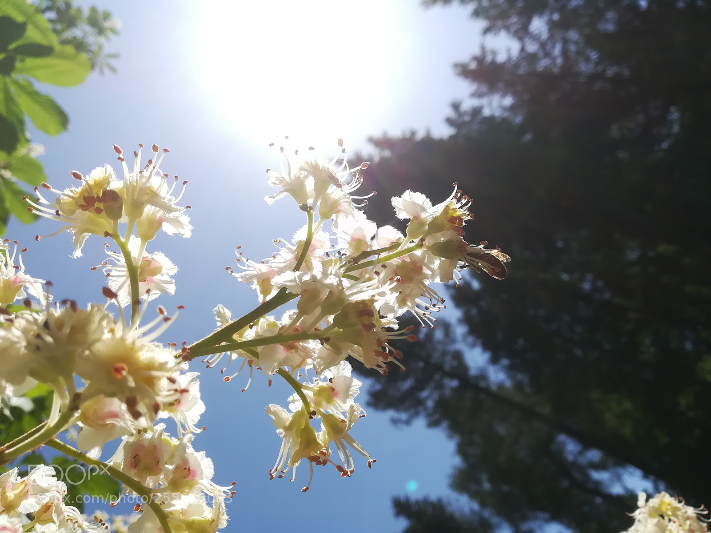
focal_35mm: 26
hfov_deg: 67.3
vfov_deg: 53.1
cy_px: 266
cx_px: 356
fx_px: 534
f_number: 2.2
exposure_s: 1/1289
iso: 50
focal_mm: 3.83
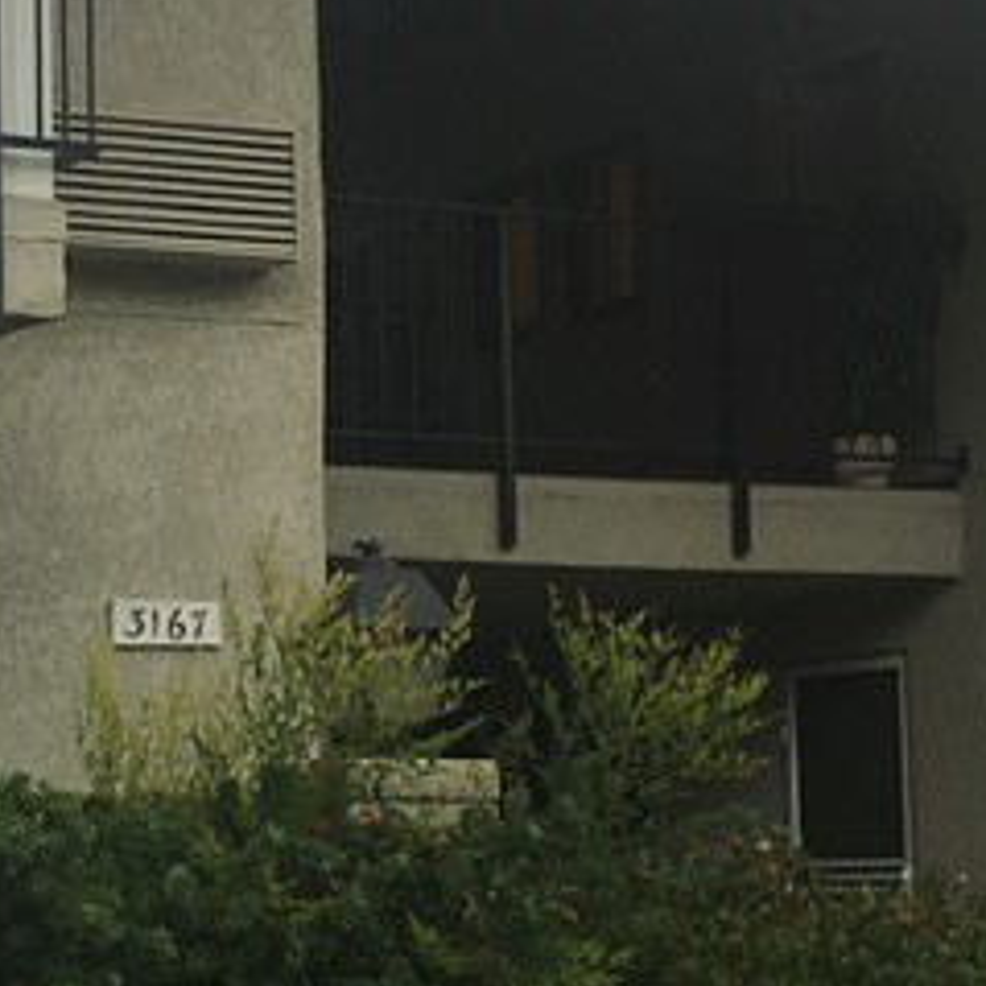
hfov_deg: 15.6
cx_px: 83
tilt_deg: +8.7
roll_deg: +1.3
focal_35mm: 110
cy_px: 561
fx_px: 3545
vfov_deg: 15.8
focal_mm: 4.15
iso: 25
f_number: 2.2
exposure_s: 1/481
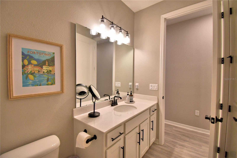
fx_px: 99
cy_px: 79
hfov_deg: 100.4
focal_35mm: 15
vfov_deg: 77.3
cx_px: 118
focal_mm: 10
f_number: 4.5
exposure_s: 1/125
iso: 400
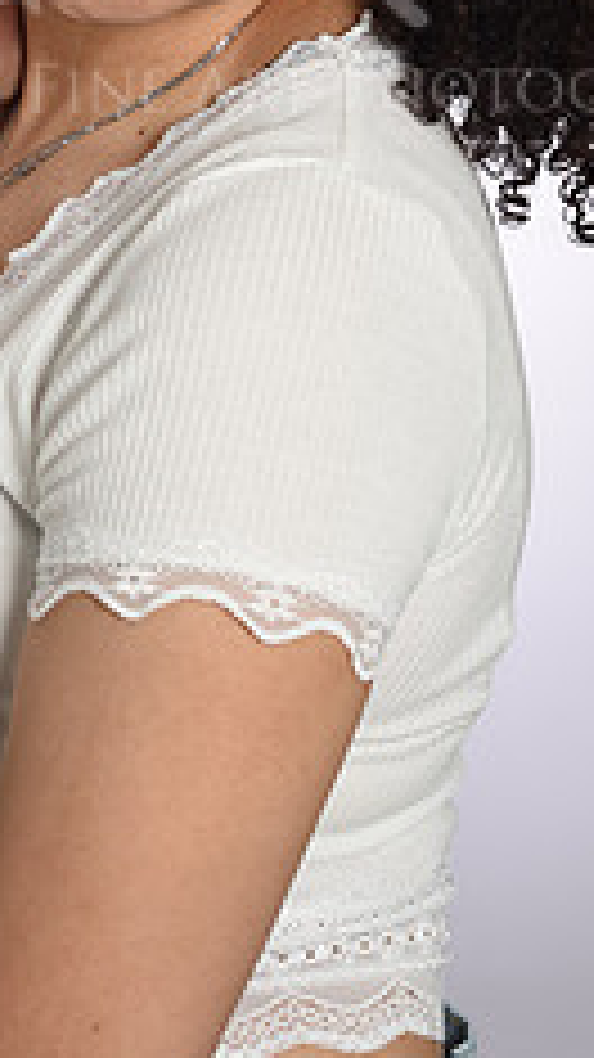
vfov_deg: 9.8
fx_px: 6167
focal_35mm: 220
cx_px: 142
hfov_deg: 5.5
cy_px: 122
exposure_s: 1/125
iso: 200
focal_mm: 85
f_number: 7.1
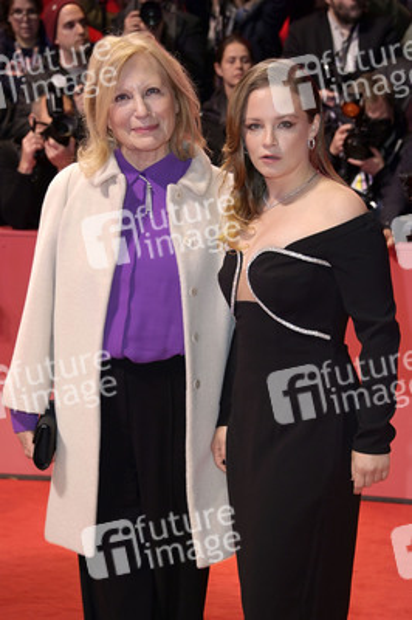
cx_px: 206
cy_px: 310
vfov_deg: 24.8
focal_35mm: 82
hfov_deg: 16.6
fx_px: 1410
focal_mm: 82
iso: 1000
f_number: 5.6
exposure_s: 1/160
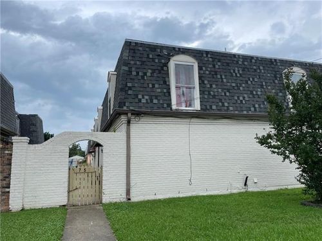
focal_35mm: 26
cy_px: 120
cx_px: 161
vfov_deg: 53.1
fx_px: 242
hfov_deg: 67.3
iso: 32
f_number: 1.6
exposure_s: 1/940
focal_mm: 4.2
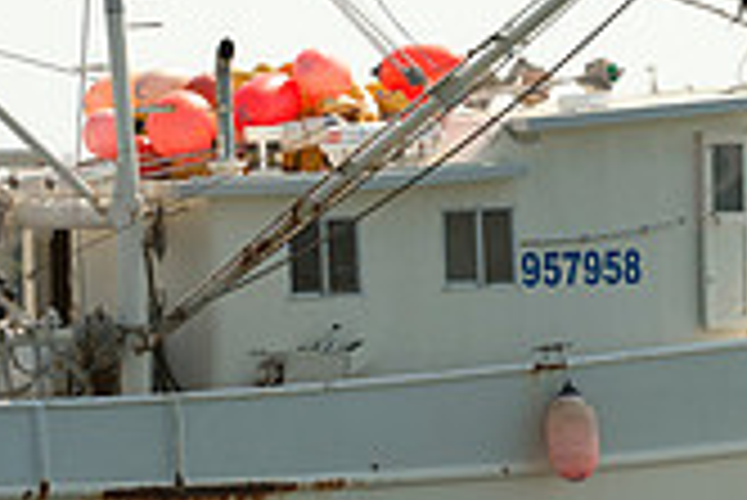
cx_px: 450
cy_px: -56
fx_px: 14517
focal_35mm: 699
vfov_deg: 2.0
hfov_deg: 2.9
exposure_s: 1/640
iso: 200
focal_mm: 200
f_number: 11
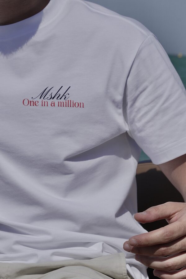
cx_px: 93
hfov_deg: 21.2
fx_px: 496
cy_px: 140
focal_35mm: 64
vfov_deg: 31.4
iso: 125
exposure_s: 1/500
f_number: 10
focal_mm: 64
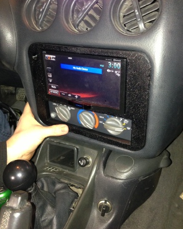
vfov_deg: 51.5
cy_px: 106
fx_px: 237
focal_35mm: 35
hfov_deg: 42.2
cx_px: 92
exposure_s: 1/16
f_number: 2.4
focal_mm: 4.13
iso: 250
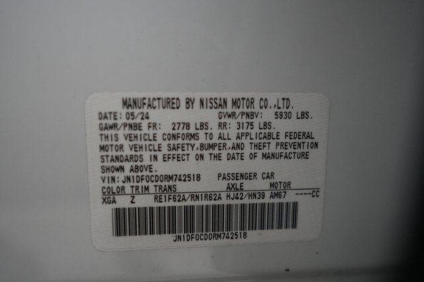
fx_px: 330
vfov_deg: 46.4
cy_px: 141
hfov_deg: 65.5
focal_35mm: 28
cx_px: 212
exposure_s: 1/160
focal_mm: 28
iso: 5000
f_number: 2.8
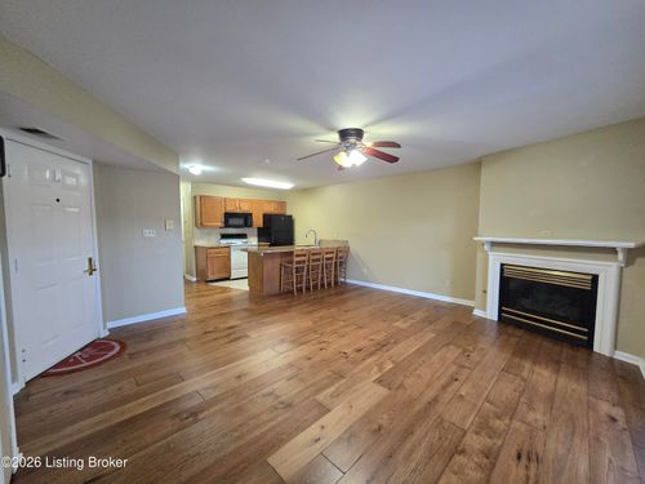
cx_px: 322
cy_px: 242
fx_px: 242
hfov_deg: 106.2
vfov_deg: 89.9
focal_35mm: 13
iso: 640
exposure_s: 1/60
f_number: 2.2
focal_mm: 2.2
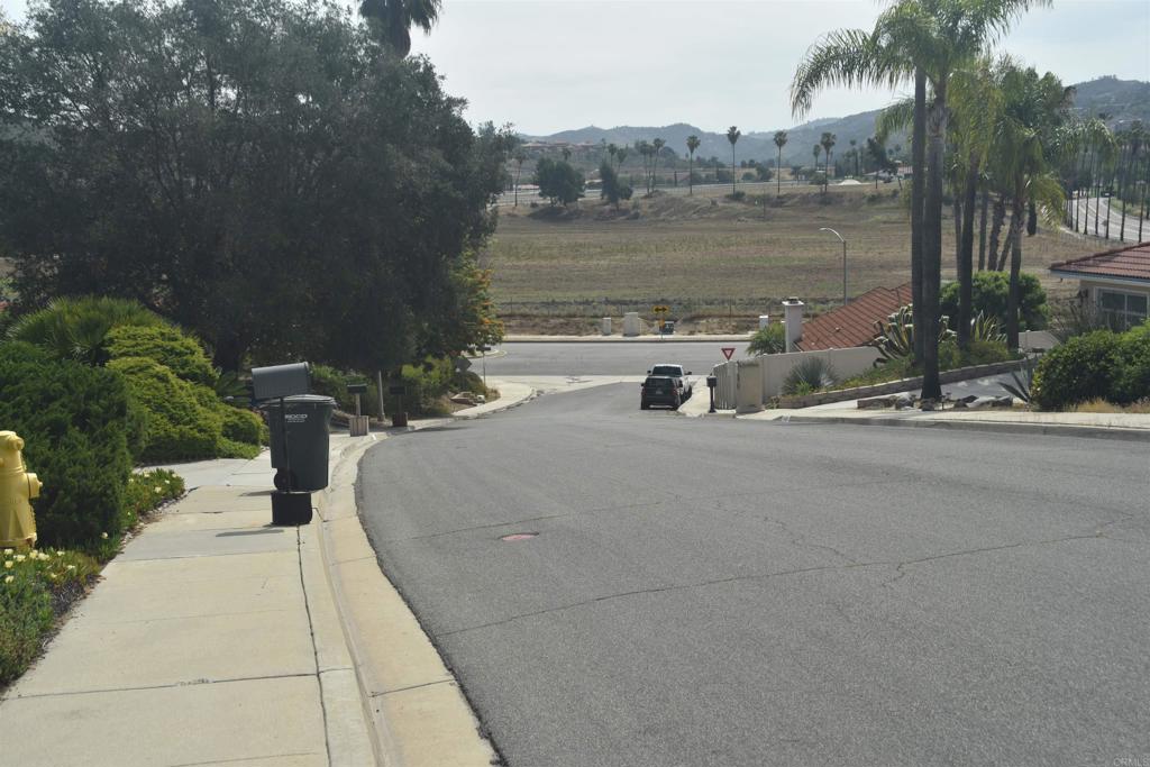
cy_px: 384
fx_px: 1533
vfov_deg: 28.1
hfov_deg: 41.1
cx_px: 575
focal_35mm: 48
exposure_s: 1/400
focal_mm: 48
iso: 200
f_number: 10
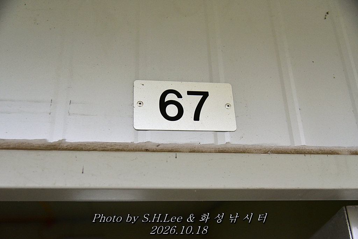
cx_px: 179
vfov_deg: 35.1
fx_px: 378
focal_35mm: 38
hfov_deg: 50.7
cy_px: 120
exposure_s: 1/500
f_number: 4
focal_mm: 38
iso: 1600
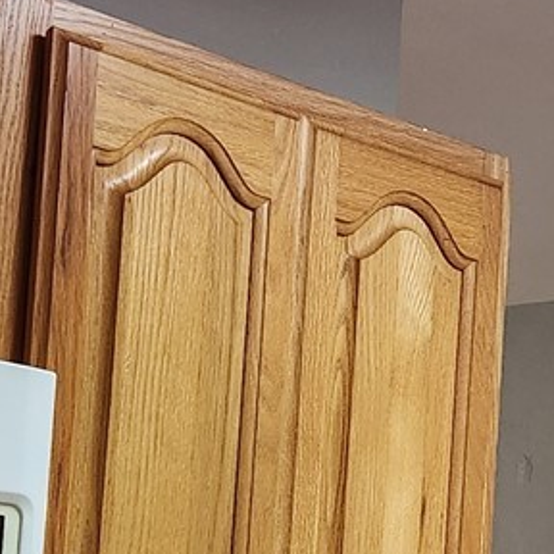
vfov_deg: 15.2
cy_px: 552
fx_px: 2046
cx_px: 446
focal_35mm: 113
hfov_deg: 15.3
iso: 320
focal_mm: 5.4
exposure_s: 1/120
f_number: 1.8
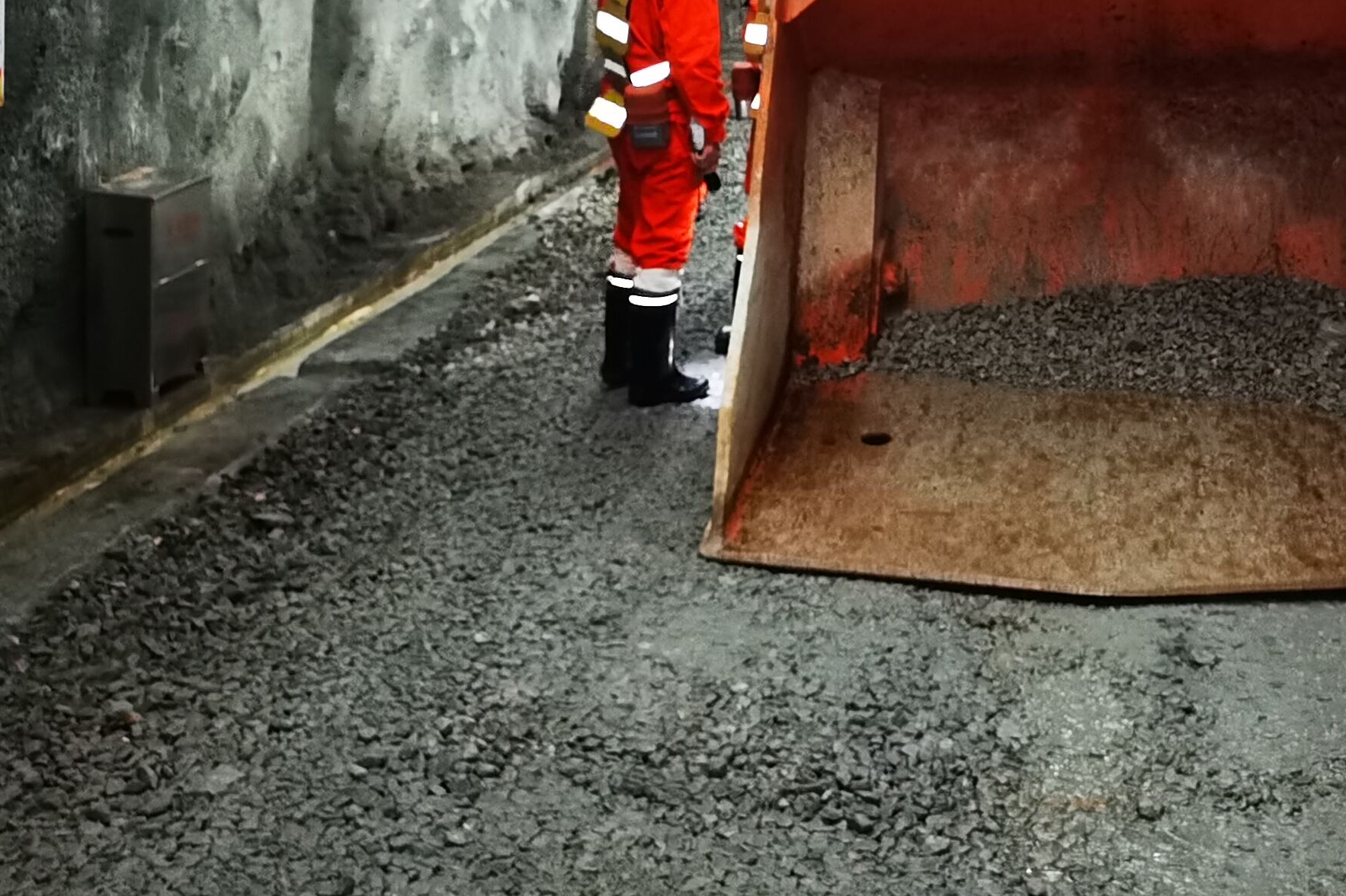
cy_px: -56
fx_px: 2168
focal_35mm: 58
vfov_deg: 22.3
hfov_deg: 33.8
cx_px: 1009
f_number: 1.6
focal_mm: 5.56
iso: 800
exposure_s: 1/20
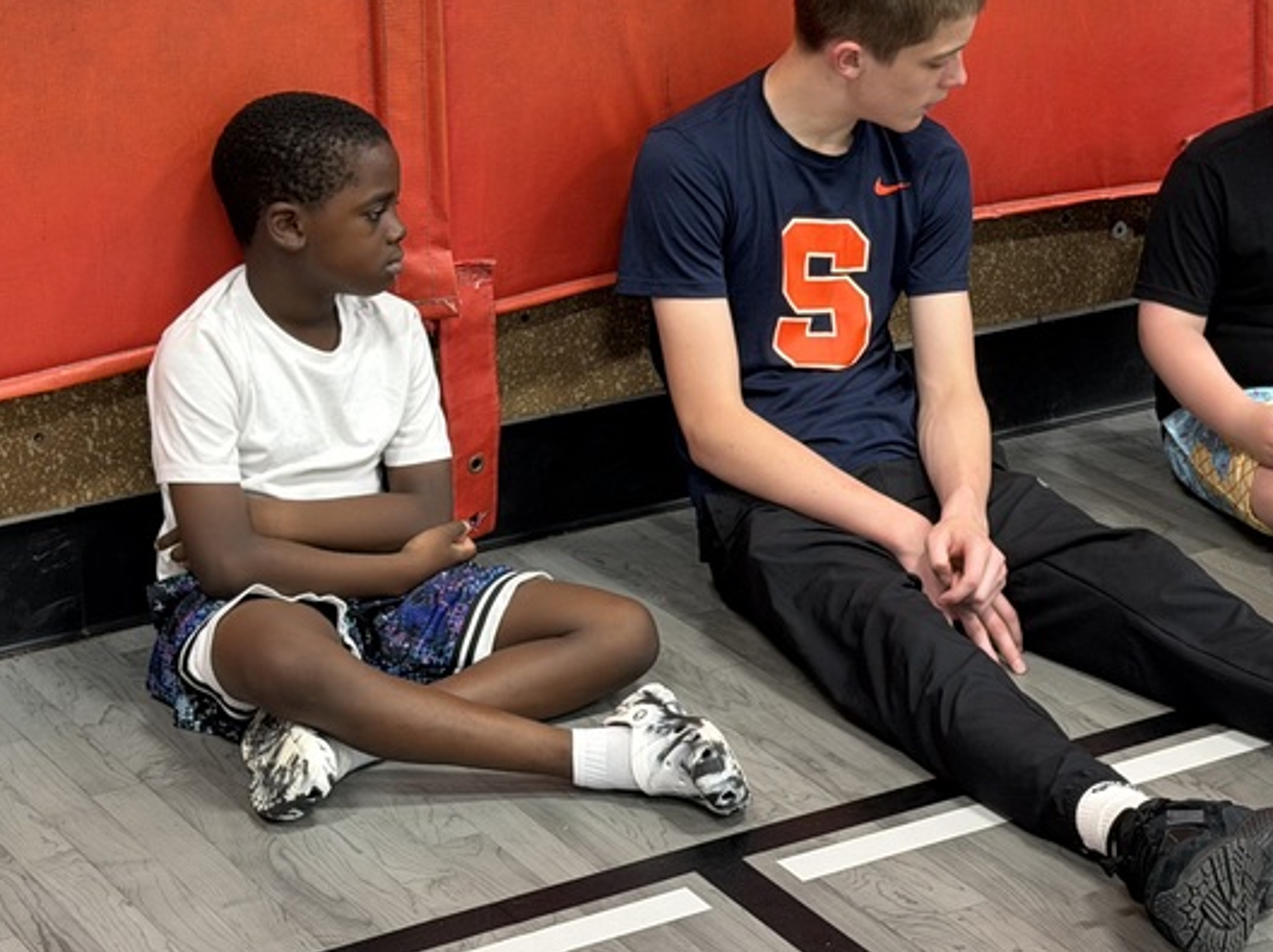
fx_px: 3418
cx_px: 936
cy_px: 320
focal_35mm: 93
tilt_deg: -18.1
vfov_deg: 15.8
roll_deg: +0.5
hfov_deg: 20.9
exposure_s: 1/60
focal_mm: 6.76
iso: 250
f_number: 1.78
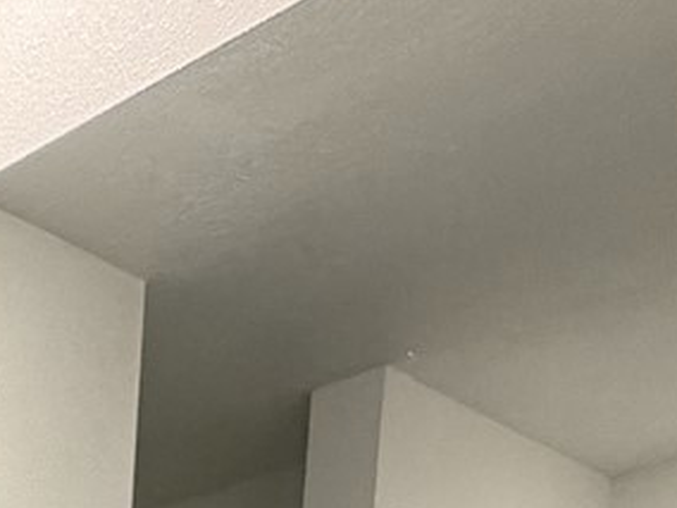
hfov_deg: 16.8
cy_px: 1297
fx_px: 1545
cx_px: -756
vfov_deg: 13.0
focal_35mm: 79
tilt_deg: -7.2
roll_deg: +0.6
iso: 250
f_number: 2.2
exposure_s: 1/120
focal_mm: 2.22
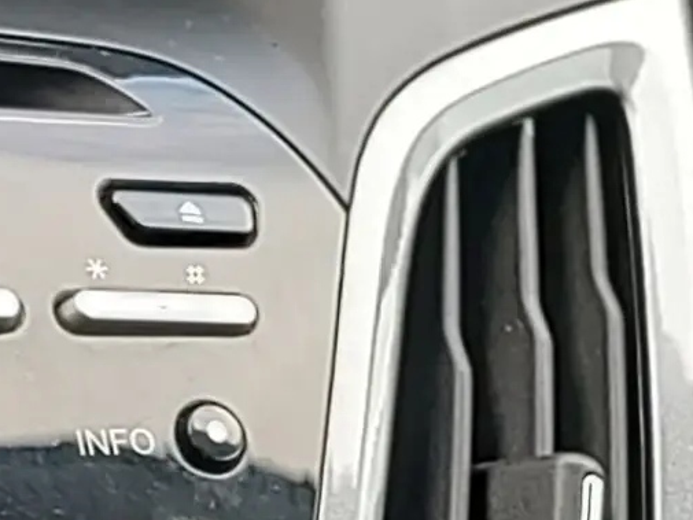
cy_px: 697
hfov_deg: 11.3
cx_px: 380
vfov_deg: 8.4
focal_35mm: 175
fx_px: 3504
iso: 100
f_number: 1.8
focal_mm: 5.56
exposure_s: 1/122
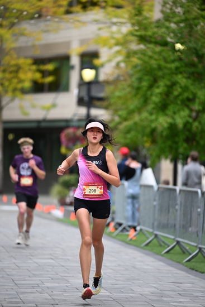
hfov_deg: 6.9
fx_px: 1707
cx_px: 102
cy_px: 154
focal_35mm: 200
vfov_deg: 10.3
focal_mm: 200
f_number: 2.8
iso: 640
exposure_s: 1/2000
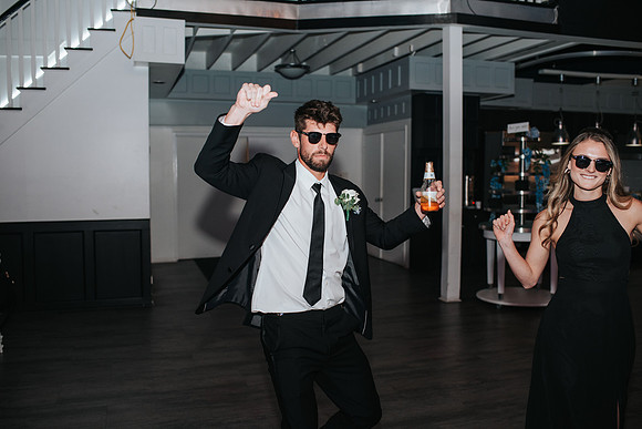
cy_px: 214
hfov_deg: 54.4
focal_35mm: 35
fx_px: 624
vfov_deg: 37.9
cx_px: 321
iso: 1000
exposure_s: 1/200
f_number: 2.8
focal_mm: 35
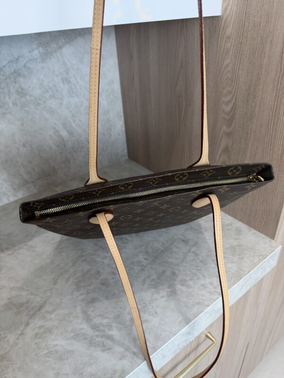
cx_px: 142
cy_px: 189
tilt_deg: -33.1
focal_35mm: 24
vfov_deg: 71.6
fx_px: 263
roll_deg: +3.7
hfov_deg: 56.8
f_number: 1.78
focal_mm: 6.76
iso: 125
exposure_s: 1/120
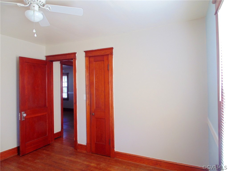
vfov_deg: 61.1
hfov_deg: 76.4
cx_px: 114
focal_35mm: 22
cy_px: 86
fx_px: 145
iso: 100
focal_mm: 4
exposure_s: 1/30
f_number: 3.1
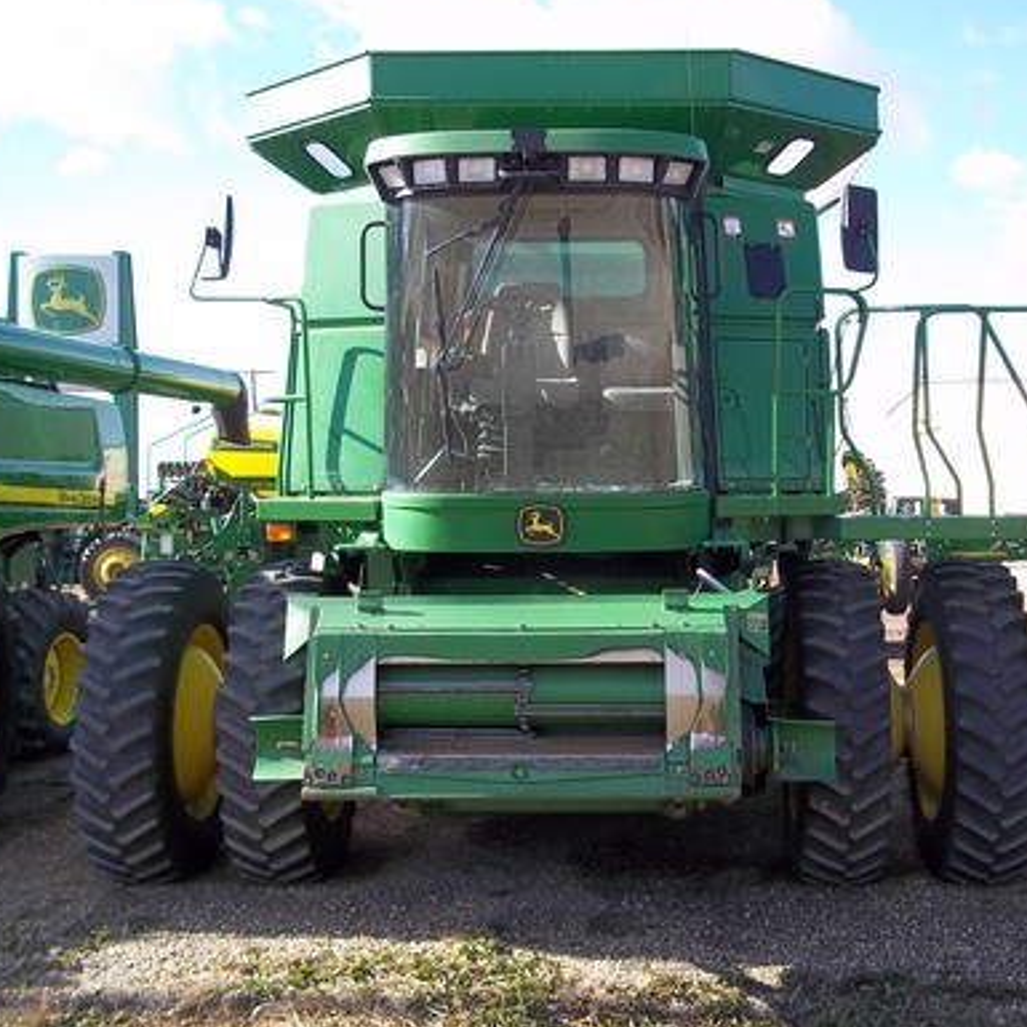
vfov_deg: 37.6
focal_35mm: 45
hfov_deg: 37.4
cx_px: 600
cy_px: 507
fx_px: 1510
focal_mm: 6.5
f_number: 3.1
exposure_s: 1/320
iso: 80
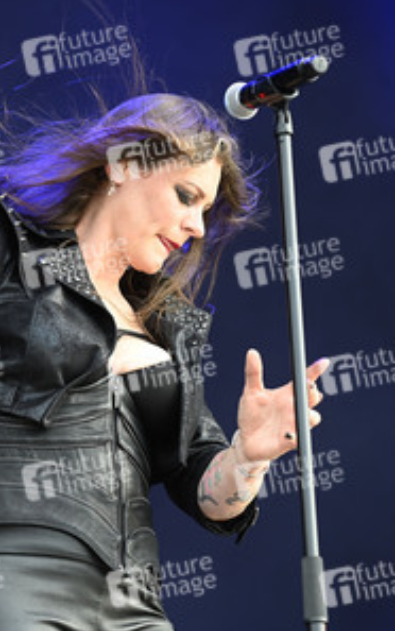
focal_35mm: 201
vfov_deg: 10.4
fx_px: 3457
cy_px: 317
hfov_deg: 6.5
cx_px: 105
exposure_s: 1/400
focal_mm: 130
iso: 320
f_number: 3.5
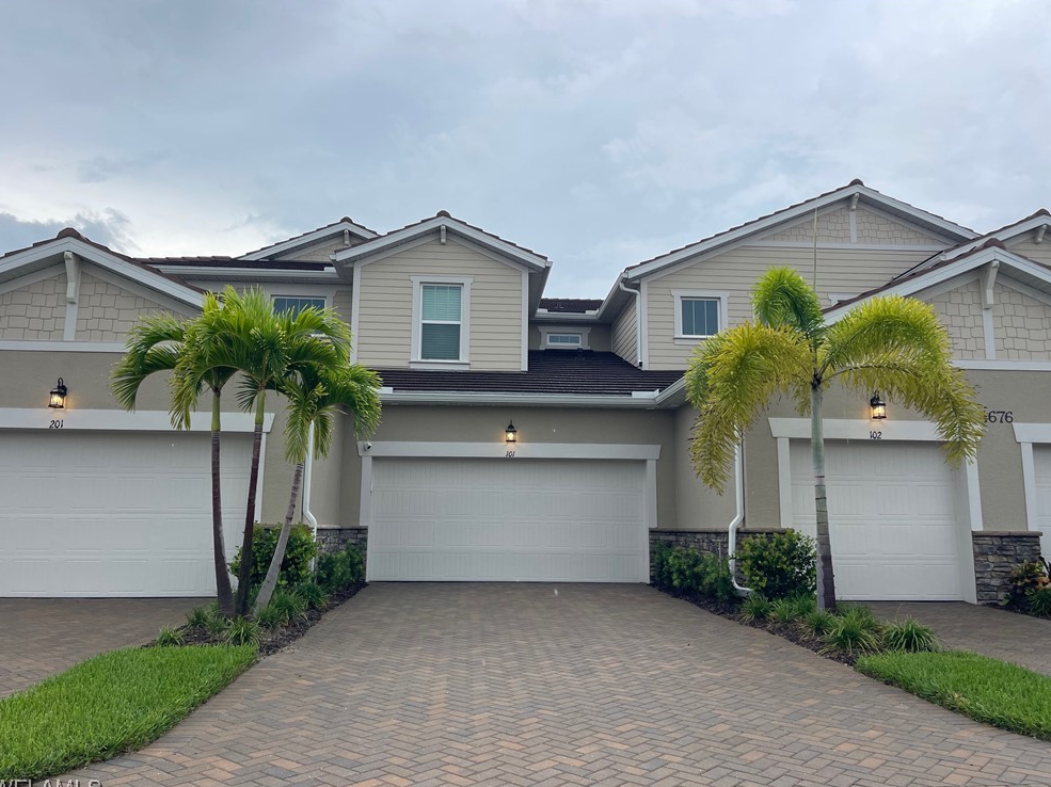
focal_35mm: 26
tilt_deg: +8.7
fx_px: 789
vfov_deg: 53.0
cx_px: 517
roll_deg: -0.5
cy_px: 403
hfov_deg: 67.3
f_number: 1.6
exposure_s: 1/1339
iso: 50
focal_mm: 5.1
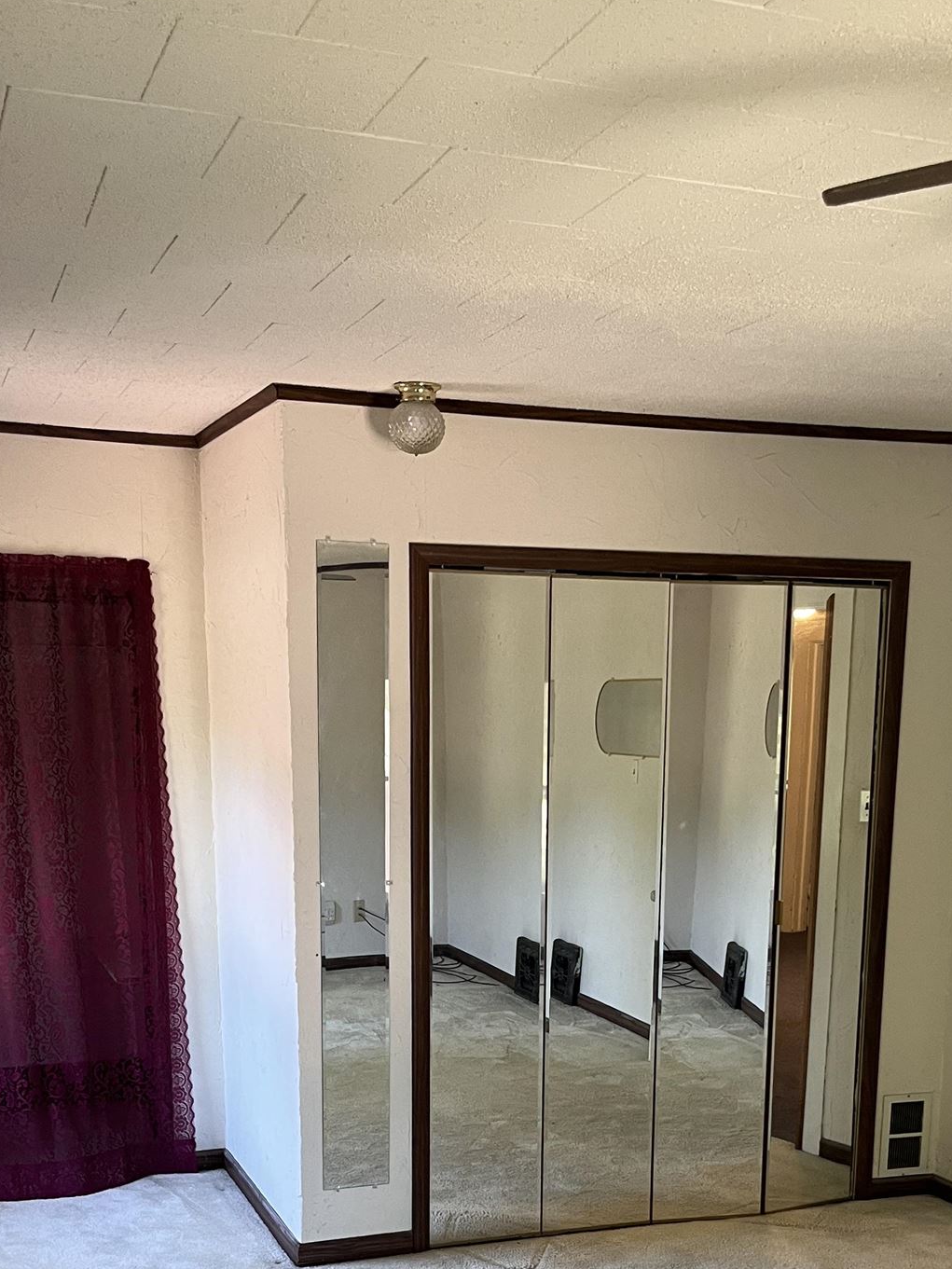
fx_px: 1613
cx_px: 531
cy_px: 1061
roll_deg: -0.9
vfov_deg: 40.7
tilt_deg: -12.7
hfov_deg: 32.8
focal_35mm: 44
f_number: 1.6
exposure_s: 1/71
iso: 125
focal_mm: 5.1
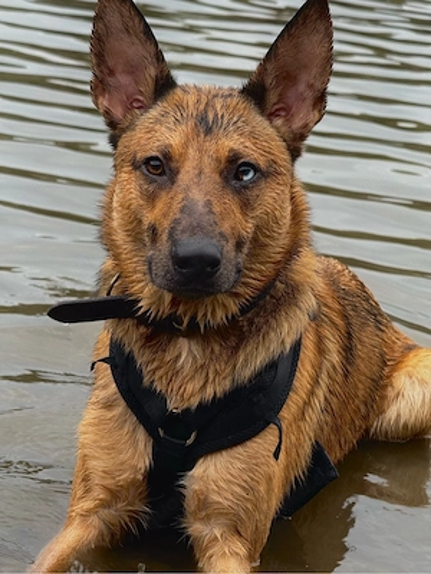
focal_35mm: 120
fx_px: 1992
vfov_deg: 16.4
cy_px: 287
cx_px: 216
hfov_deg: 12.3
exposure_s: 1/208
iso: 50
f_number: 2.8
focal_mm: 15.66
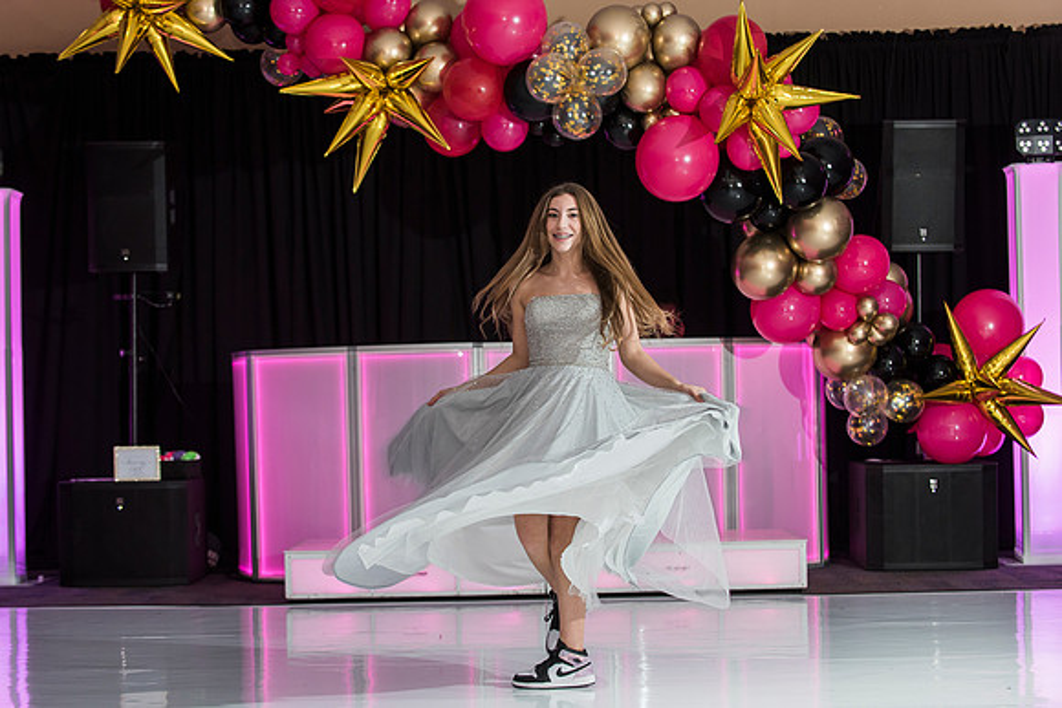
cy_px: 368
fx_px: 2146
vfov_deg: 18.7
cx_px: 510
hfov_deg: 27.8
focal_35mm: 73
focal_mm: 70
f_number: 4
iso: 800
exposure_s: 1/80
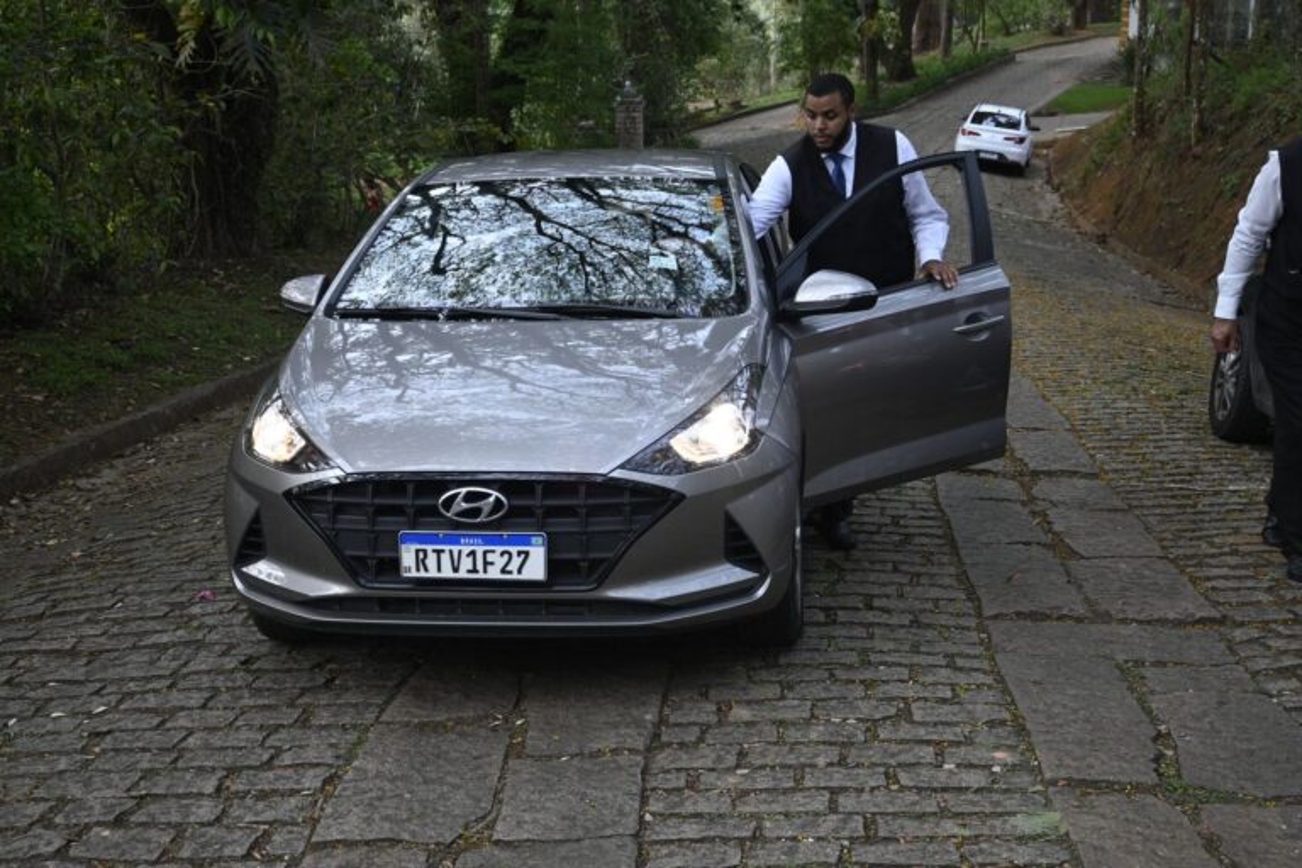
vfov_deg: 29.4
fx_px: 1654
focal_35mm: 46
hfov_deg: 43.0
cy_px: 434
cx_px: 651
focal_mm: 30.5
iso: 560
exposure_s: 1/125
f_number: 4.8
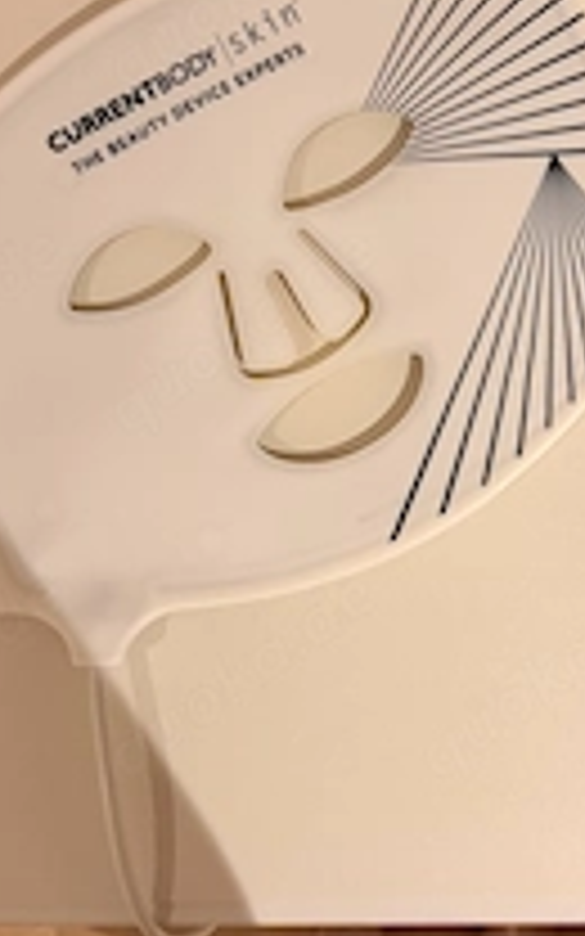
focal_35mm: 49
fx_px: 1250
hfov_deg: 26.1
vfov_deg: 41.0
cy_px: 400
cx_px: 405
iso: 320
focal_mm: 6.76
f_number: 1.78
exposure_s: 1/50
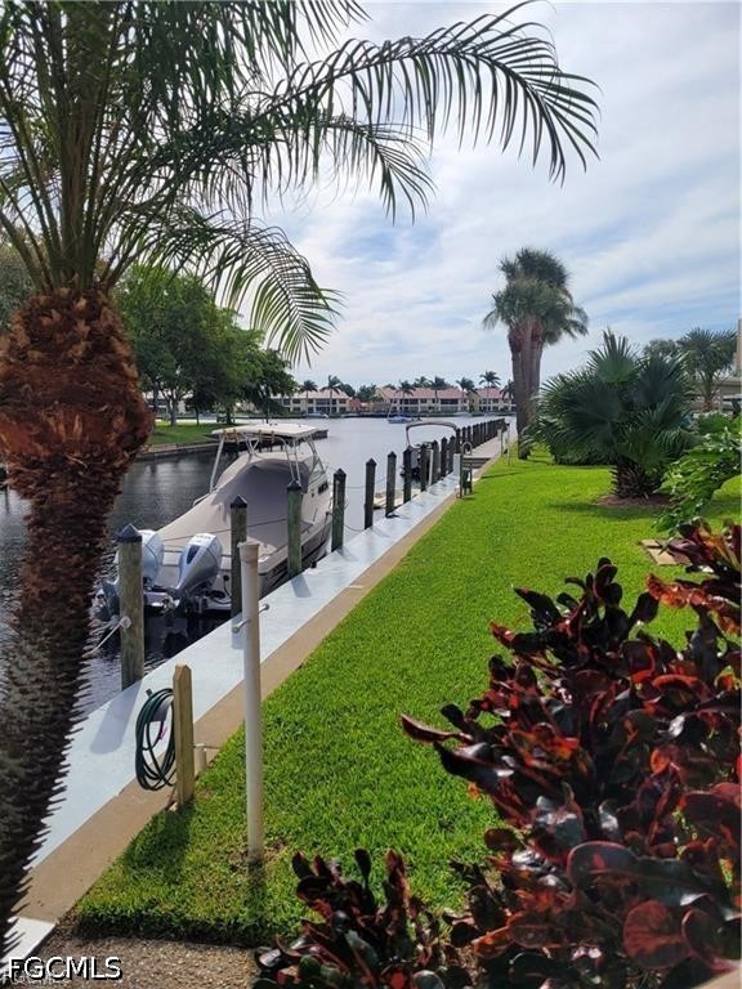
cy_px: 494
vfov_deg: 67.3
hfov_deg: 53.1
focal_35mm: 26
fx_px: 743
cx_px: 371
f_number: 1.8
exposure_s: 1/3168
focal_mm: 5.4
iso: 40
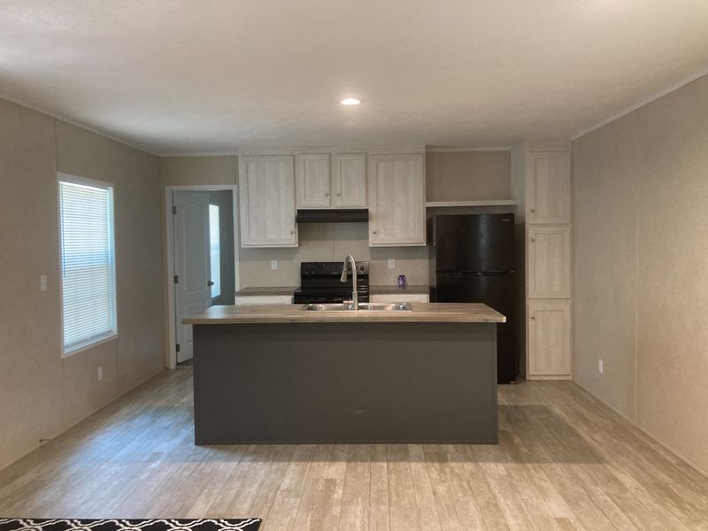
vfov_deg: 49.7
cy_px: 266
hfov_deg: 63.4
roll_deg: -0.3
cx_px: 354
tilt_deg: -1.6
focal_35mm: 28
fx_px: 573
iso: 200
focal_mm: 3.99
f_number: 1.8
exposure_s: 1/60
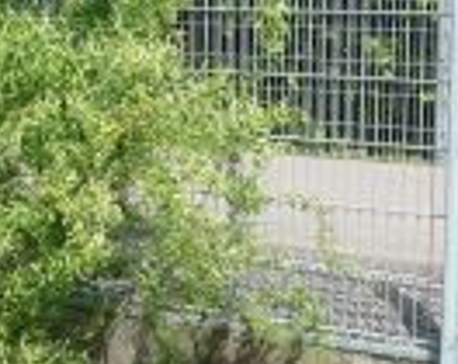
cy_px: 395
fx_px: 1542
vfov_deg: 13.2
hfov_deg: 16.9
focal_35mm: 114
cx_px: 250
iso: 100
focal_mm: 5.2
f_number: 4
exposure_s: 1/400
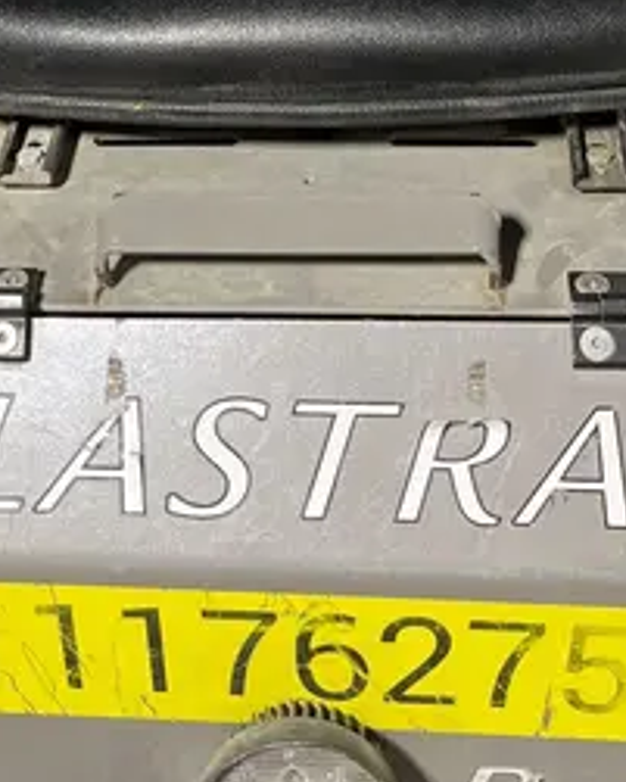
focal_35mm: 74
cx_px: 293
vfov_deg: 23.3
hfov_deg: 20.7
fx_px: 1713
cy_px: -185
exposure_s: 1/60
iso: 100
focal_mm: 5.1
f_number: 1.6
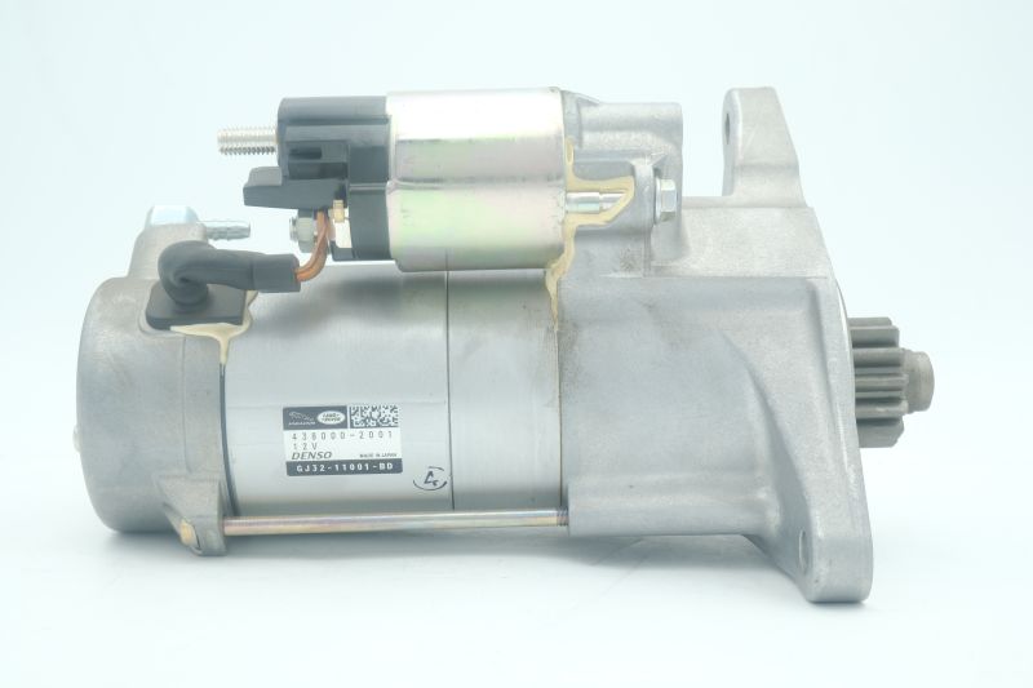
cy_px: 344
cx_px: 516
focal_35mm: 51
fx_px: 1463
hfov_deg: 38.9
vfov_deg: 26.5
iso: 200
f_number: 11
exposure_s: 1/20
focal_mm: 34.3
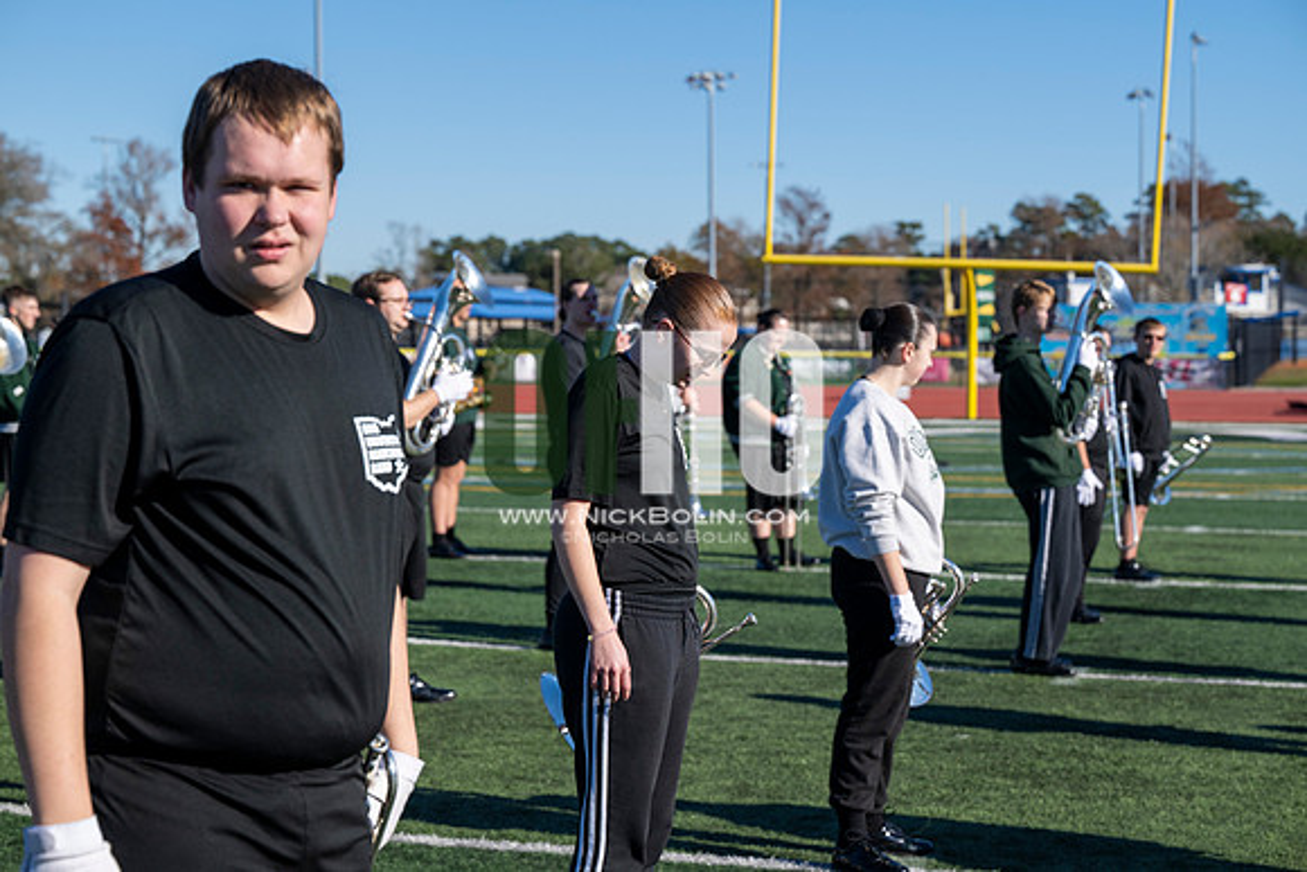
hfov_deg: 28.8
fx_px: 2542
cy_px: 436
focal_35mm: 70
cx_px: 654
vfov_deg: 19.5
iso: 250
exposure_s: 1/2000
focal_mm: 70
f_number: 5
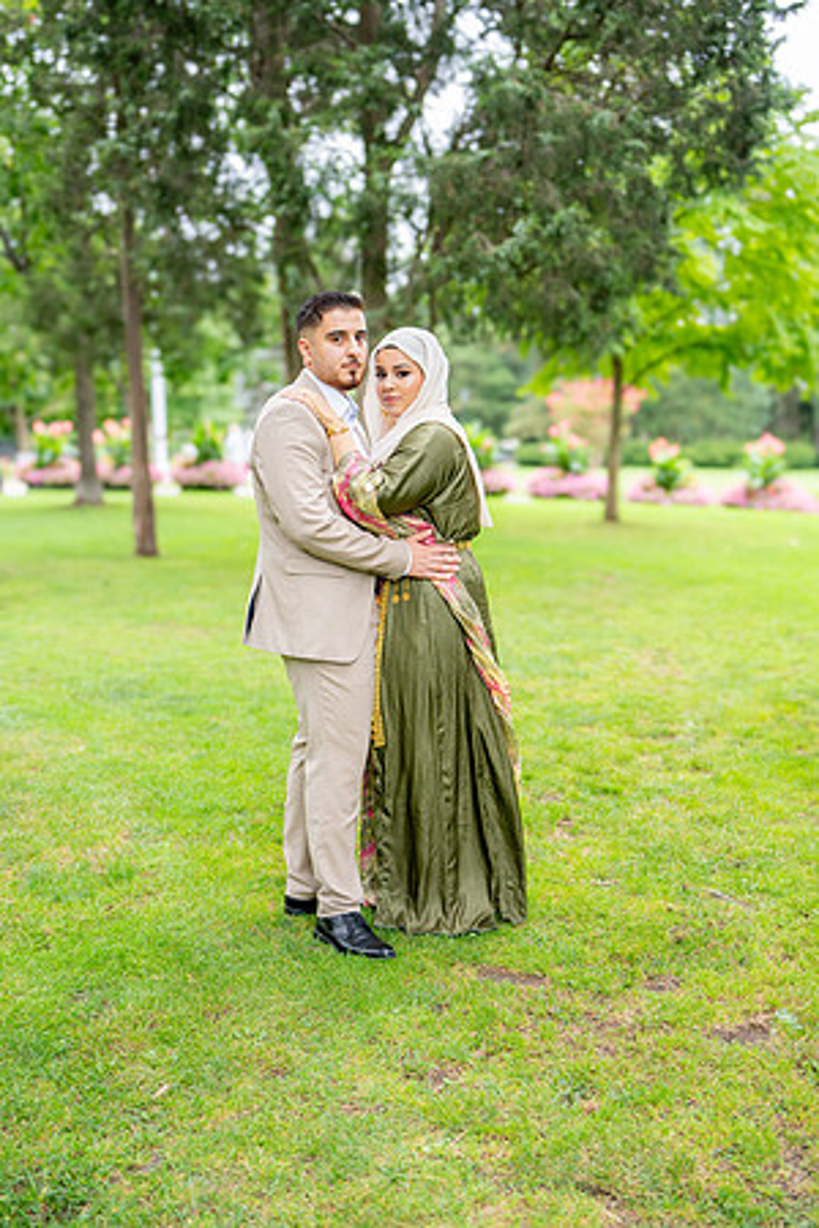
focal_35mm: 35
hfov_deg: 37.9
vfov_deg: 54.4
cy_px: 614
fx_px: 1194
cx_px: 410
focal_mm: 35
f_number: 2
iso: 200
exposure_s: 1/800
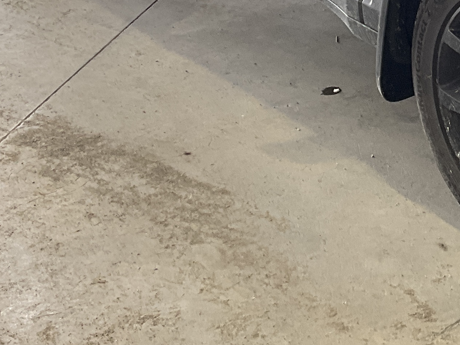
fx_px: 1222
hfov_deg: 19.8
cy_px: -108
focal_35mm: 92
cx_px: 574
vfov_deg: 15.3
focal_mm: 3
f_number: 1.8
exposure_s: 1/89
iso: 64
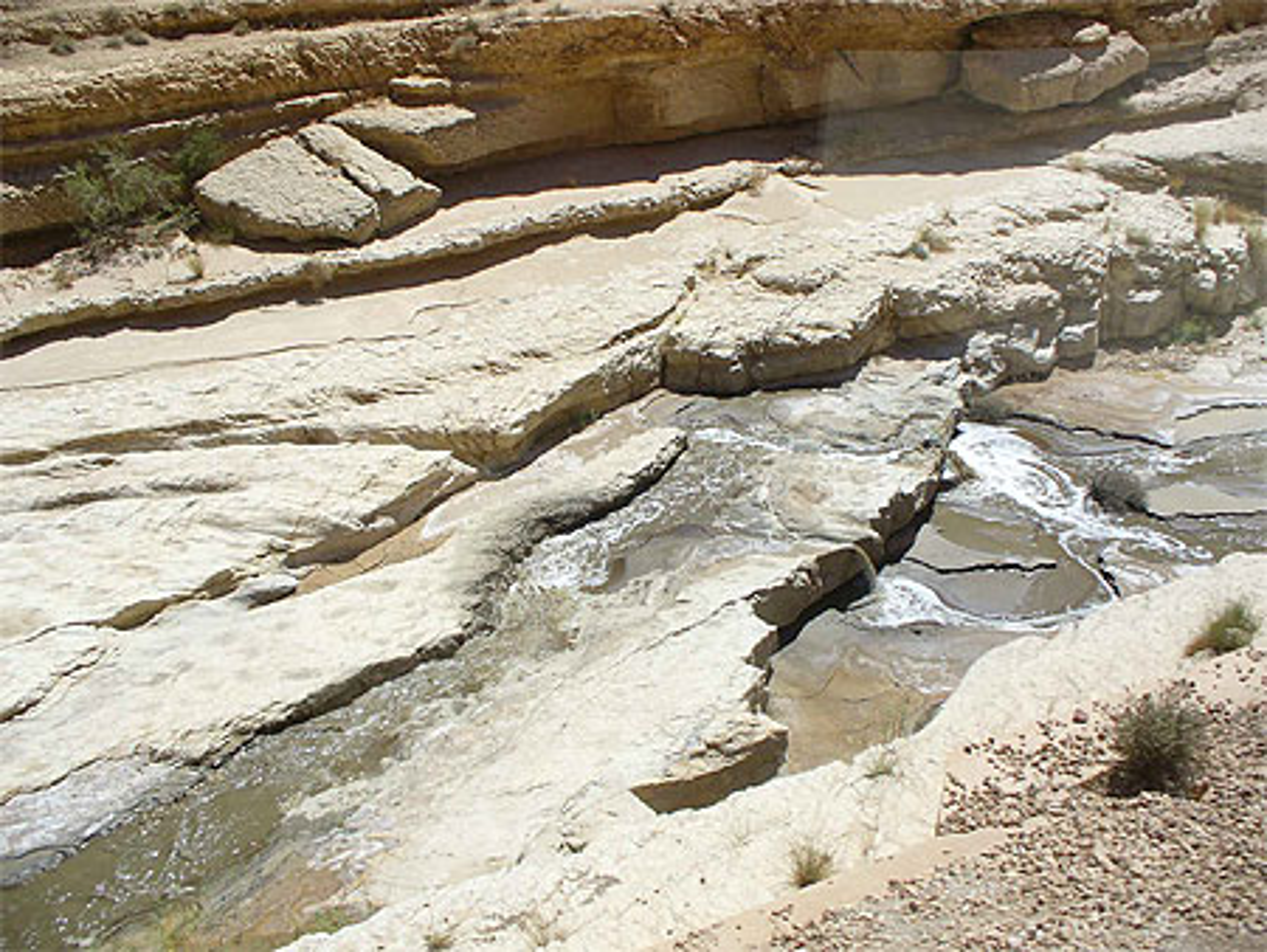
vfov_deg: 38.7
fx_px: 1355
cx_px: 634
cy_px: 476
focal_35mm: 37
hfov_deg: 50.1
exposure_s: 1/250
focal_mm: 6.1
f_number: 5.6
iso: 80
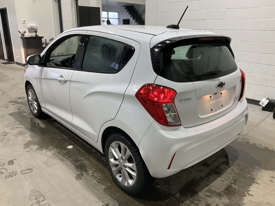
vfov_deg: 48.2
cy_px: 103
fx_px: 230
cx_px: 138
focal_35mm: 29
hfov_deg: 61.7
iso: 50
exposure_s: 1/60
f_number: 1.8
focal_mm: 3
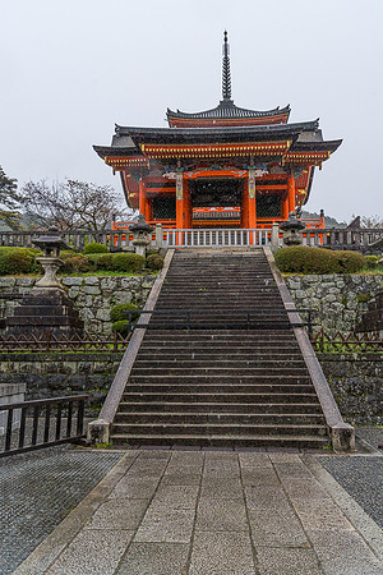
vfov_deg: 65.5
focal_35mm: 28
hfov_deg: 46.4
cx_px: 192
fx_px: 447
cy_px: 288
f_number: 11
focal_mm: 28
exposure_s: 1/1000
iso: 1600
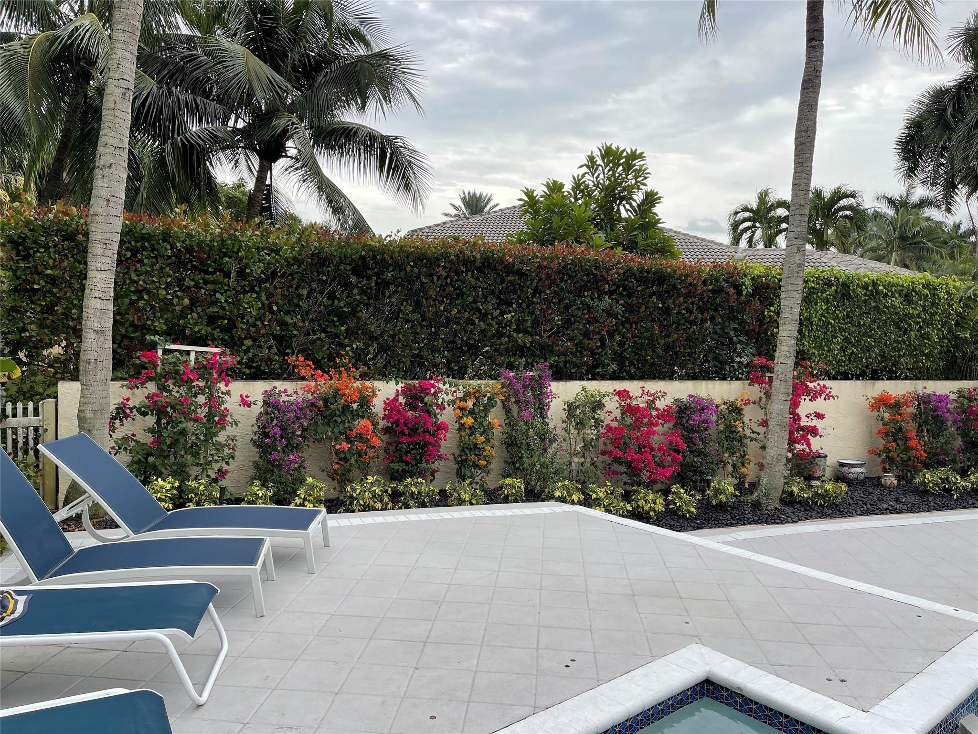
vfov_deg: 53.1
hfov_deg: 67.3
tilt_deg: -2.7
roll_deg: -1.6
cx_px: 489
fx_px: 735
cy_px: 367
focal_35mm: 26
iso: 32
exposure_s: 1/556
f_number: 1.6
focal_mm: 5.1
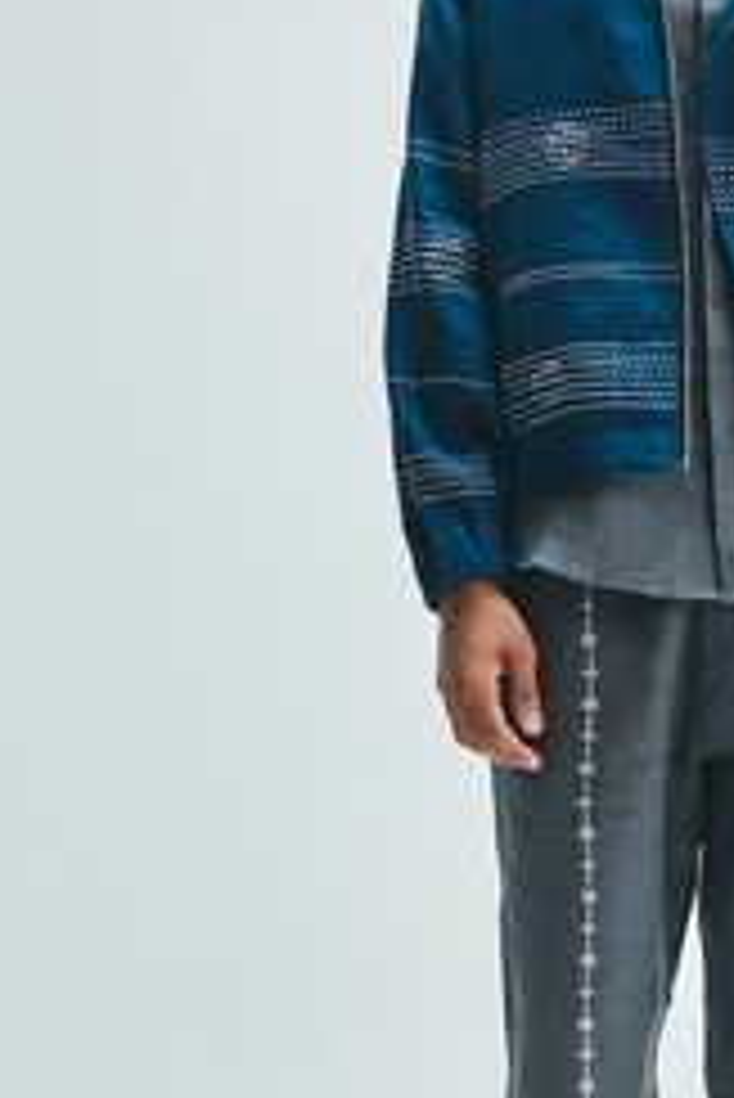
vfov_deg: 18.3
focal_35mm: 112
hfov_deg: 12.1
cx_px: 707
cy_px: 556
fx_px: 3420
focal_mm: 52
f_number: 8
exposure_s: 1/125
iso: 400
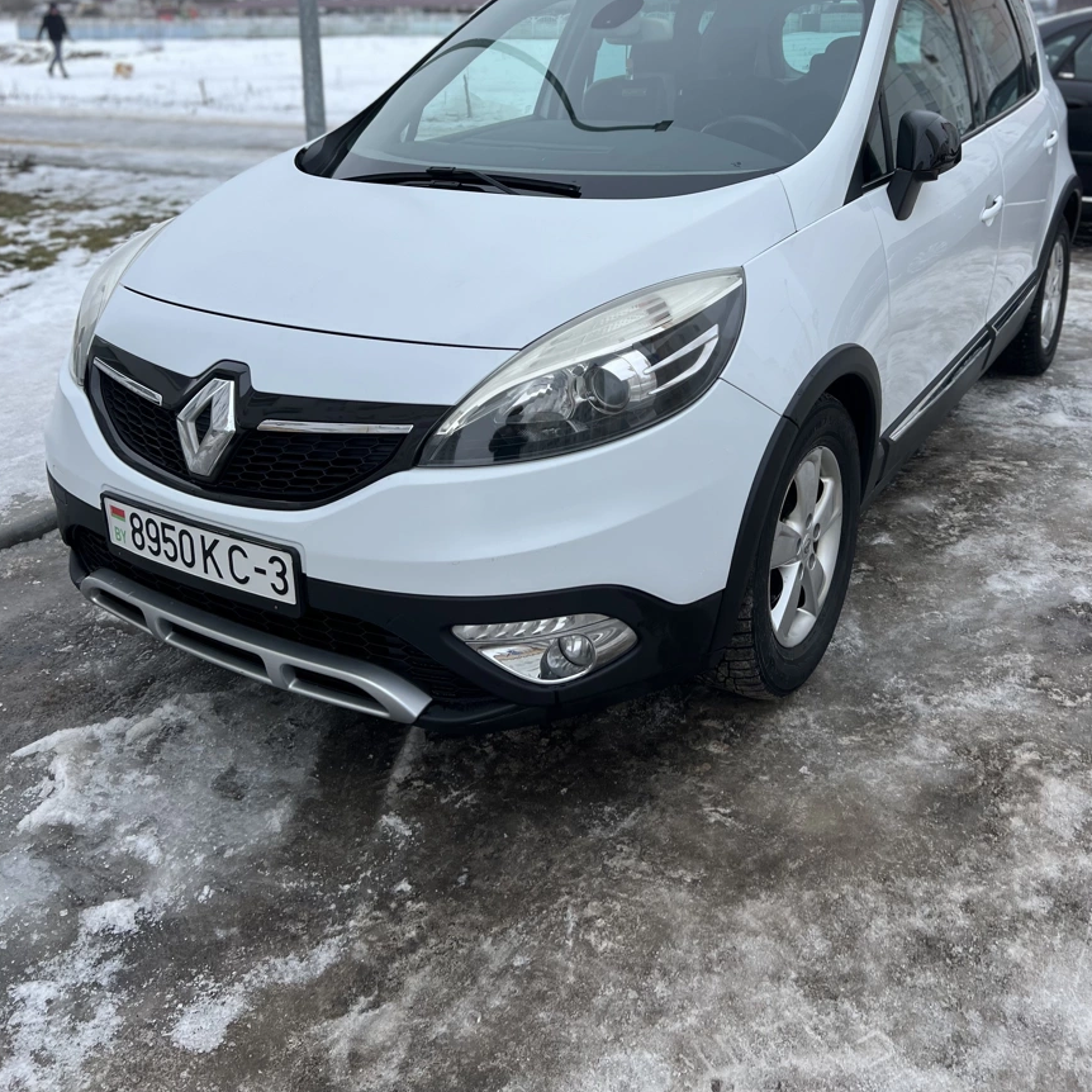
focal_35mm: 32
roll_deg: -0.2
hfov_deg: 51.1
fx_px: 1142
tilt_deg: -15.5
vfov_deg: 50.0
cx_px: 564
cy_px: 348
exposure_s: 1/1196
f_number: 1.5
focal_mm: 5.7
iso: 50
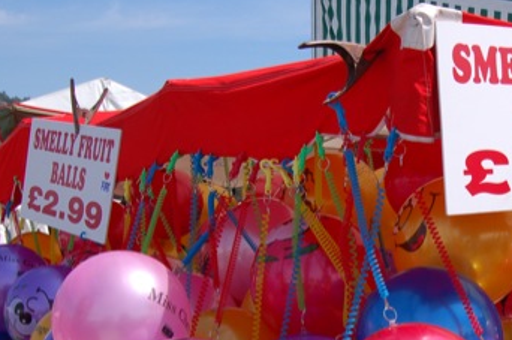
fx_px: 1037
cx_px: 415
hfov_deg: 27.2
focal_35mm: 73
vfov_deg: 18.4
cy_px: 290
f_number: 9
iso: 200
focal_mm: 26
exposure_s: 1/320
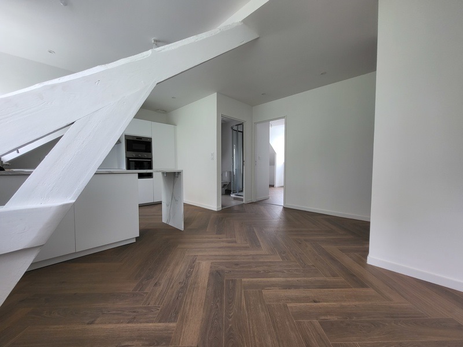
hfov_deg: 106.2
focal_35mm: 13
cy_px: 174
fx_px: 174
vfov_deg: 89.9
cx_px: 232
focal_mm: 1.74
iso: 50
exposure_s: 1/50
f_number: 2.2
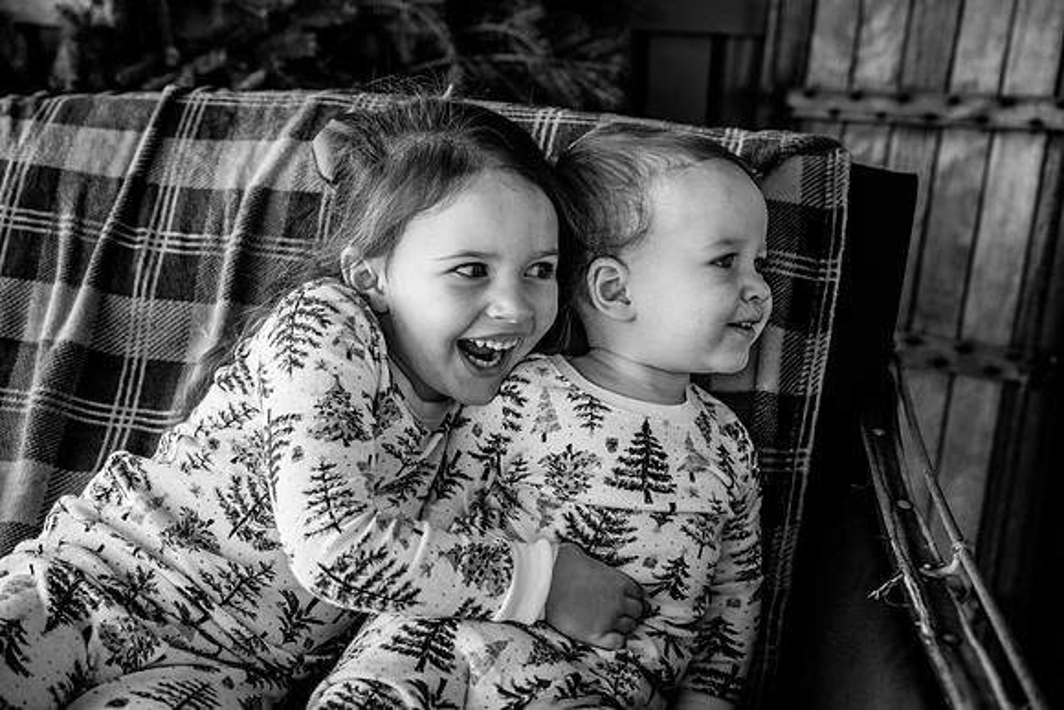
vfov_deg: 28.1
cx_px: 532
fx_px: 1419
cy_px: 355
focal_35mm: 48
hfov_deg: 41.1
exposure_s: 1/400
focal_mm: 48
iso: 400
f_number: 4
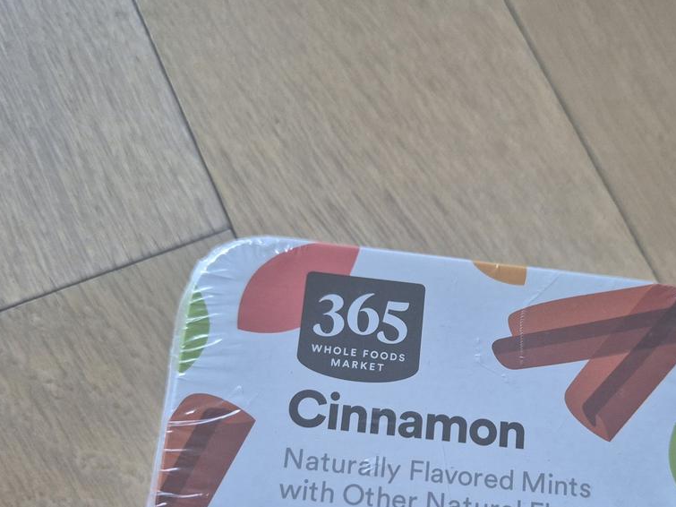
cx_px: 408
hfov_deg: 47.6
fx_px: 761
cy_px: 413
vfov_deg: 35.5
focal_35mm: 39
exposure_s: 1/120
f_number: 1.8
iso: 400
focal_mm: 5.4
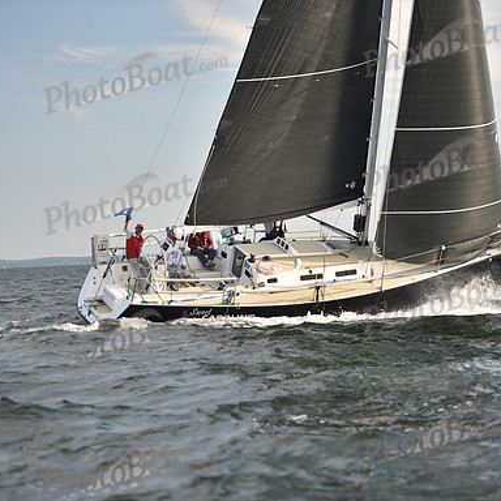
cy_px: 250
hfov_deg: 14.3
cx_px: 296
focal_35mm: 122
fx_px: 1998
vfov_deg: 14.3
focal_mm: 95
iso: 250
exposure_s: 1/800
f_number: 2.8
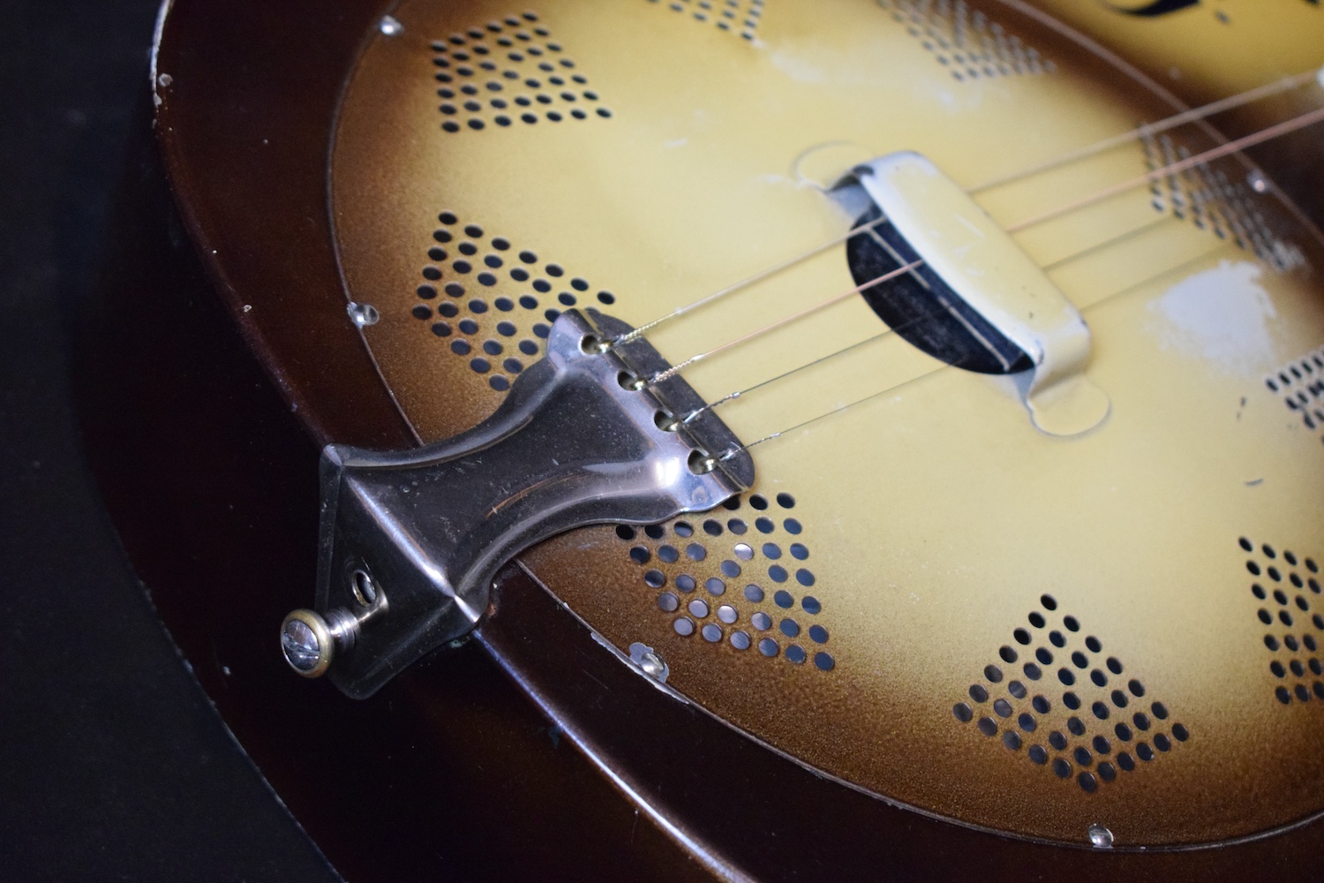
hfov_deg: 28.1
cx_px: 662
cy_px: 442
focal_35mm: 72
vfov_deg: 18.9
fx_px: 2648
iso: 5000
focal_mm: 48
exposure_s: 1/60
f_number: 5.3
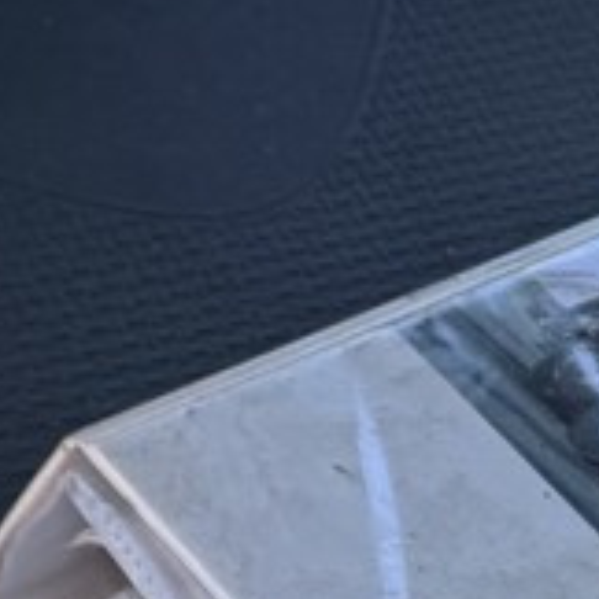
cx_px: -2037
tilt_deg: -45.6
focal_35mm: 188
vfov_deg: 8.8
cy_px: -547
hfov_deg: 6.6
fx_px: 3681
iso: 80
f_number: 1.78
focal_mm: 6.76
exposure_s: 1/571
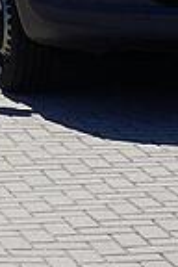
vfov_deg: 11.1
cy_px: -197
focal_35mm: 174
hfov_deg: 7.6
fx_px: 1290
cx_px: -154
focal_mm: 38
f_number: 11
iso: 100
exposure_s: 1/125
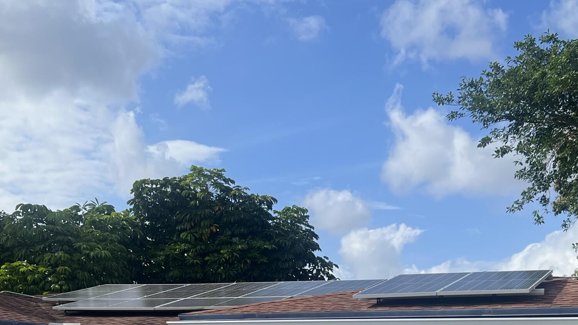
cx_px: 280
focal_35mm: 57
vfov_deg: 20.2
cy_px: 345
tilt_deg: +2.3
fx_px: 874
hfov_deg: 36.6
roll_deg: -1.3
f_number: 1.5
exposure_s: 1/5076
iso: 50
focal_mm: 5.7
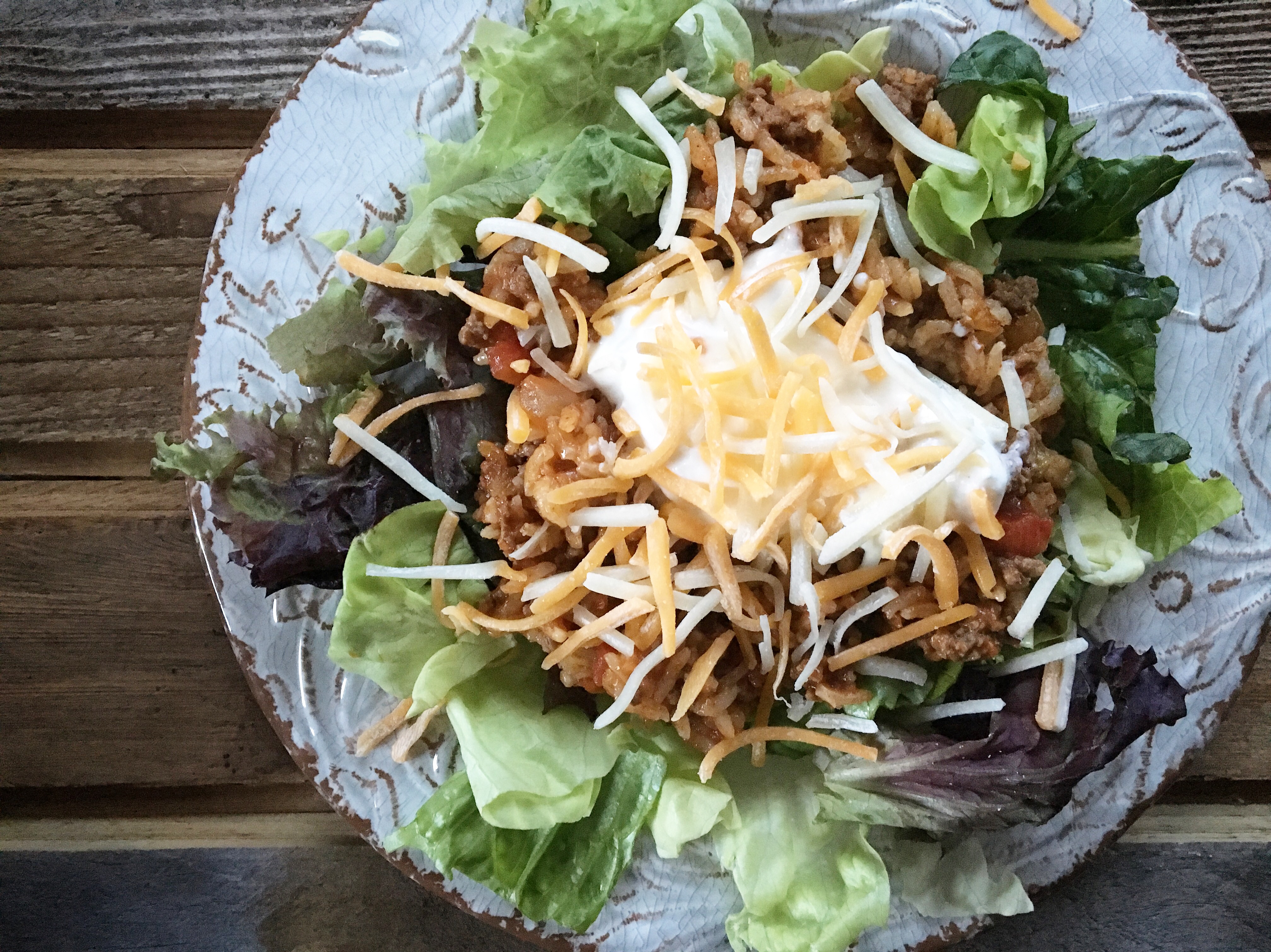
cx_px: 636
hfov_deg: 61.7
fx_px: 1065
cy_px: 476
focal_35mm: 29
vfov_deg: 48.2
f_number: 2.2
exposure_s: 1/15
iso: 320
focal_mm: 4.15
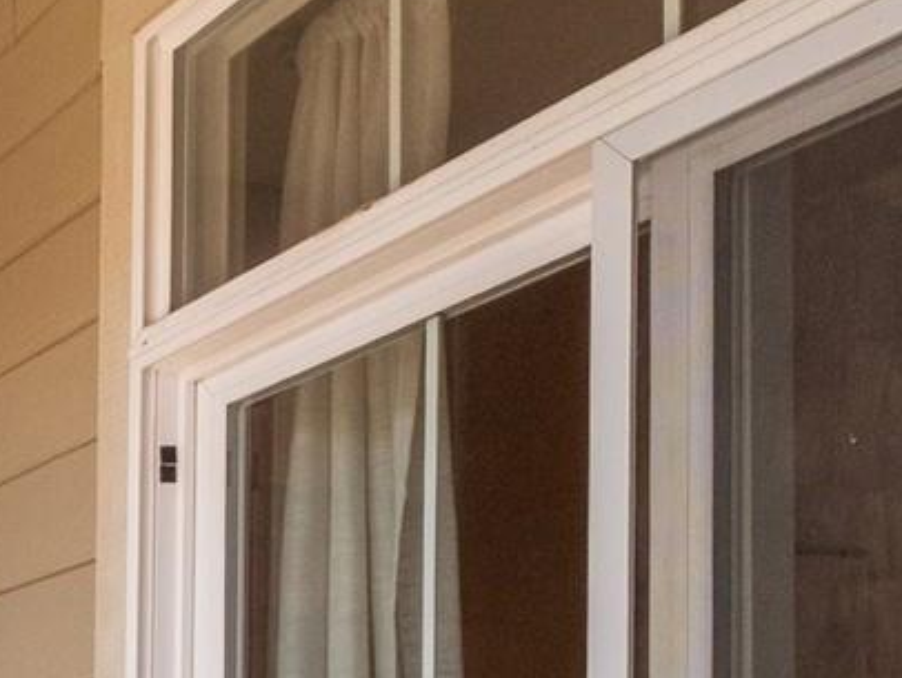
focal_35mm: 63
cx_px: -513
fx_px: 1643
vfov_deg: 19.8
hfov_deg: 23.4
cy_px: 1056
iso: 640
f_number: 7.1
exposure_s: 1/250
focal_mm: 8
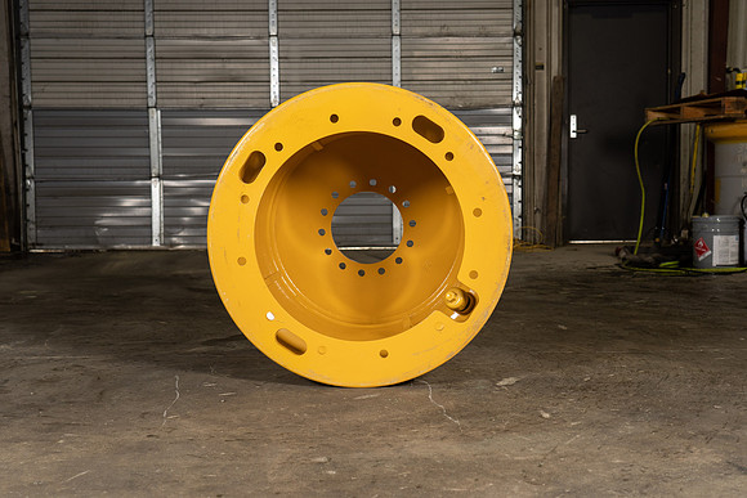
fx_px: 996
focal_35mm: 48
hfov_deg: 41.1
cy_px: 249
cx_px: 374
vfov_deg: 28.1
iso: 800
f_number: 5.6
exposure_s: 1/100
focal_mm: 48
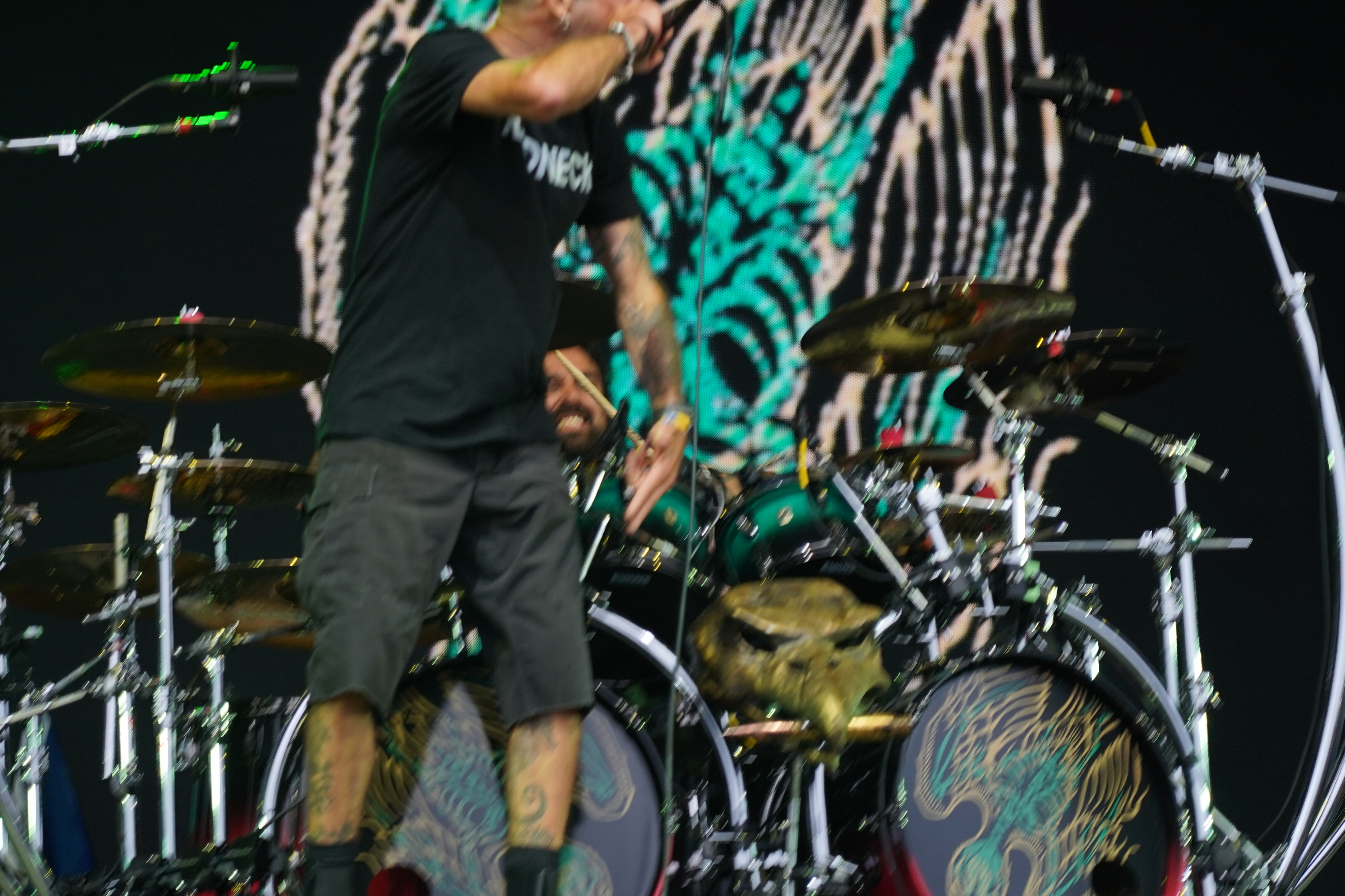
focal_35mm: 147
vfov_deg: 9.3
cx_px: 580
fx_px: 5491
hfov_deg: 14.0
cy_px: 283
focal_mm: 105
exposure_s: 1/125
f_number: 4
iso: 320
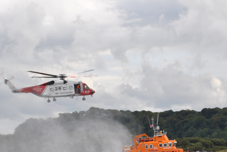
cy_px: 151
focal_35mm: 189
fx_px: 1194
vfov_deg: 7.3
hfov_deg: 10.9
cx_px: 124
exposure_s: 1/320
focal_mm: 55
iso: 100
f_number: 9
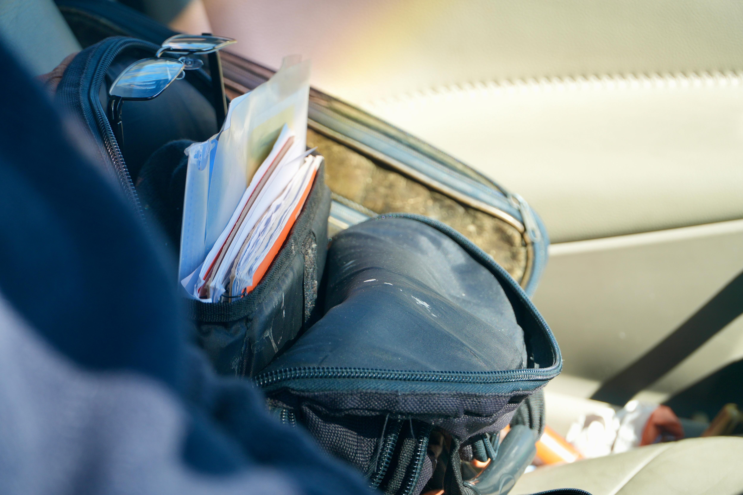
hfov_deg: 15.2
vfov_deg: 10.2
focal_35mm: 135
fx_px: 2786
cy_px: 248
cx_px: 372
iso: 125
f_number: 4
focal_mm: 90
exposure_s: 1/160
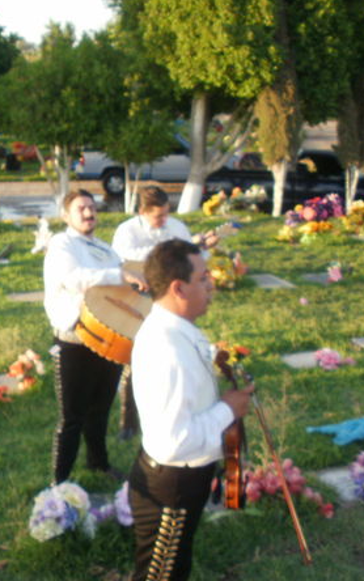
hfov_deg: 22.7
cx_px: 3
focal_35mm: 55
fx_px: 872
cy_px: 288
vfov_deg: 36.9
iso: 100
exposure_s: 1/100
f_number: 3.5
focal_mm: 6.3
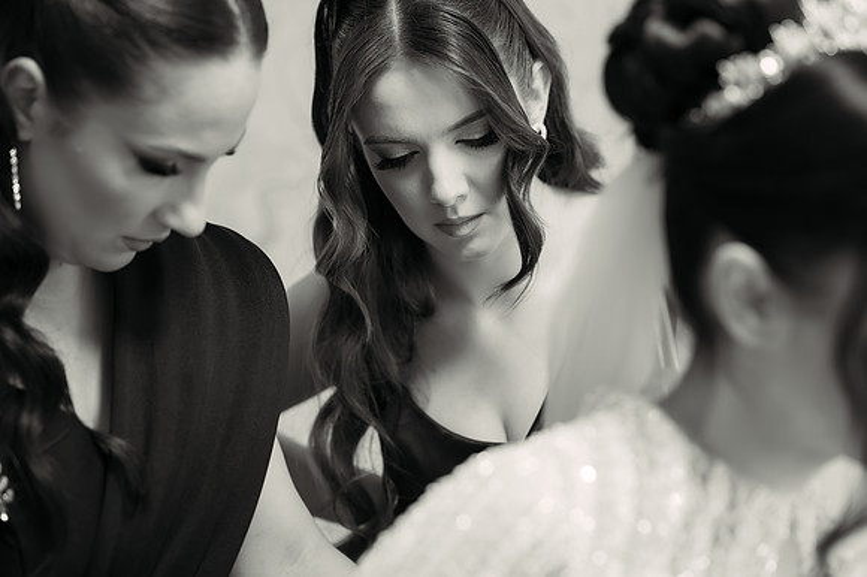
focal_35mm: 85
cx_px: 434
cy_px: 288
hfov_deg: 23.9
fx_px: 2046
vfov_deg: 16.1
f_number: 2.8
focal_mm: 85
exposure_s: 1/250
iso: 3200
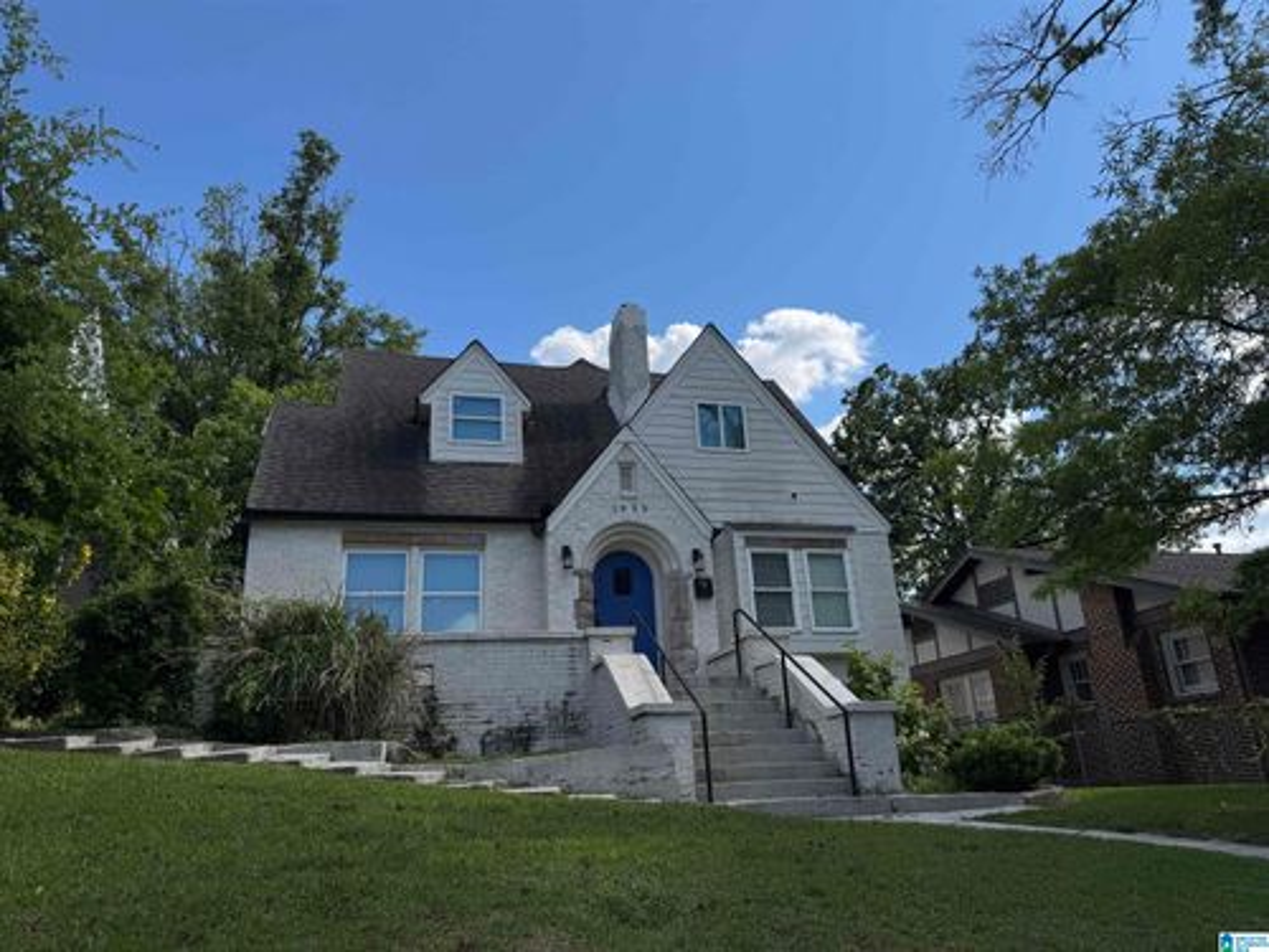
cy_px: 476
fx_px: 880
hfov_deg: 71.6
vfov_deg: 56.8
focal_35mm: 24
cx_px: 634
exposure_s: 1/7937
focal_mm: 6.76
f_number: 1.78
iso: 80
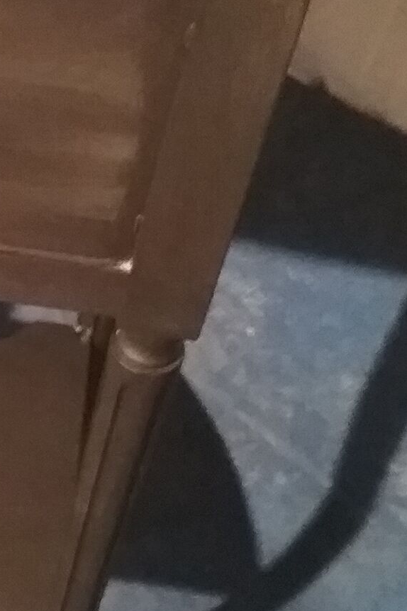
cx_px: -194
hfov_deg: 13.3
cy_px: 303
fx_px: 1646
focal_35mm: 97
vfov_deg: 21.0
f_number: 2.2
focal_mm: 3.3
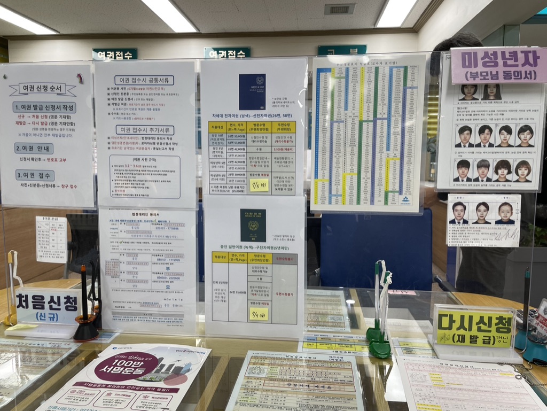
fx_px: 411
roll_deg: +0.3
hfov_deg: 67.3
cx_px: 274
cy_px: 206
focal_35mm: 26
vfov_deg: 53.1
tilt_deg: -4.7
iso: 64
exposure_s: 1/120
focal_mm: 4.2
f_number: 1.6
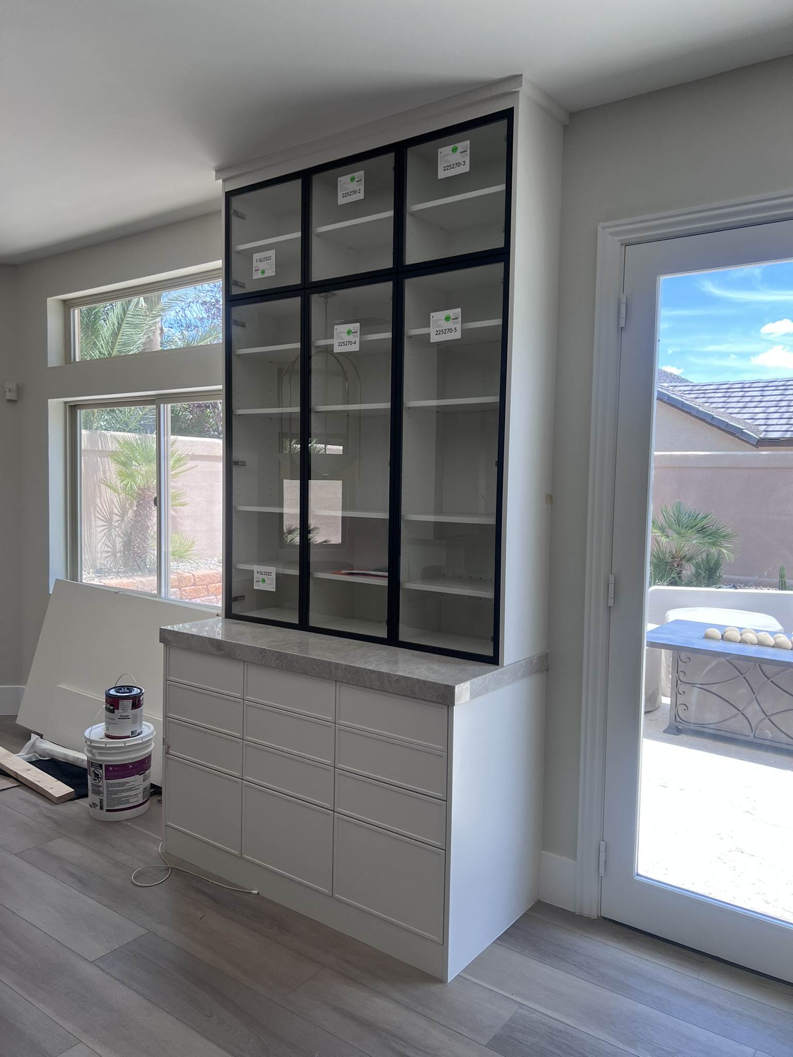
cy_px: 528
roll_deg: -1.5
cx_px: 396
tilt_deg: -4.7
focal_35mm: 26
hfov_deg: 53.1
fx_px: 794
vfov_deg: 67.3
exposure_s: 1/347
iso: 50
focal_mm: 5.7
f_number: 1.5
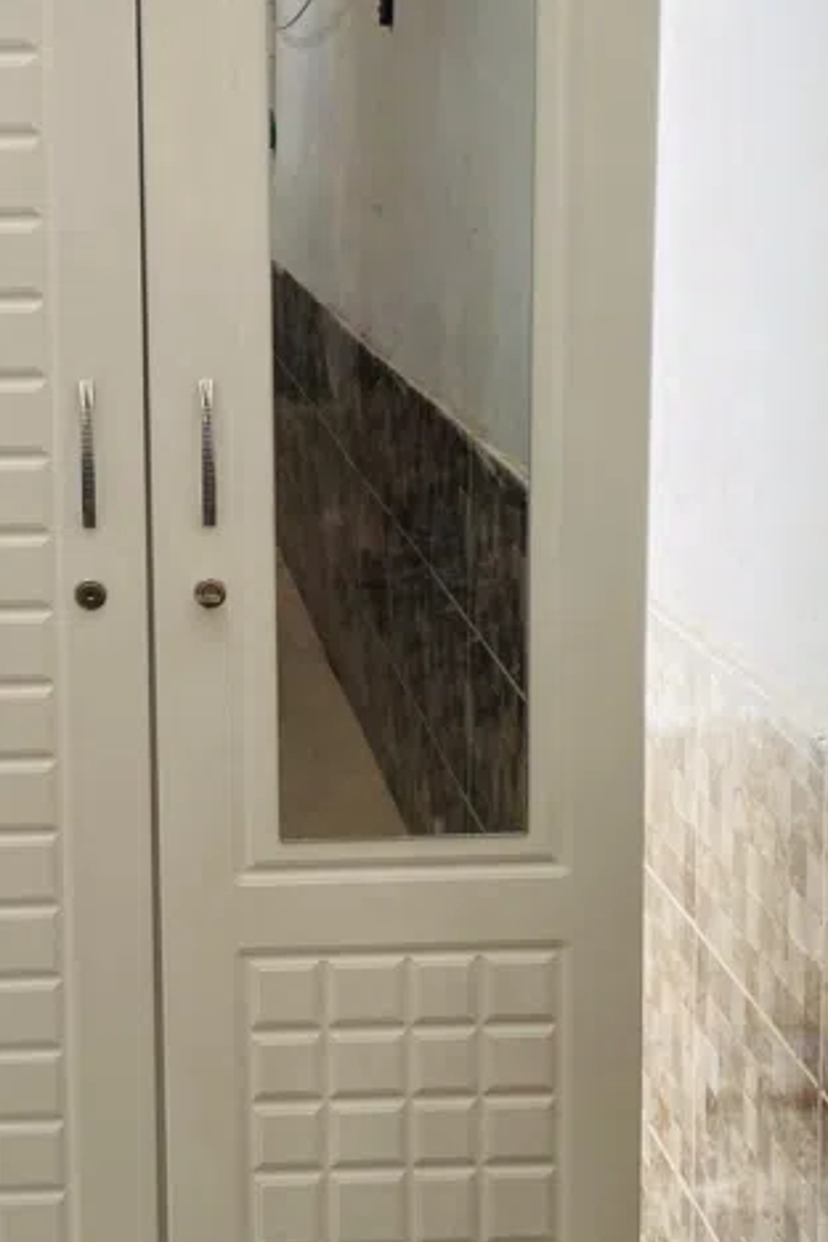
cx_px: 180
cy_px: 610
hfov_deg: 34.9
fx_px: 1276
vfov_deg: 51.9
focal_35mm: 37
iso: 32
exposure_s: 1/767
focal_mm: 4.25
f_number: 1.8
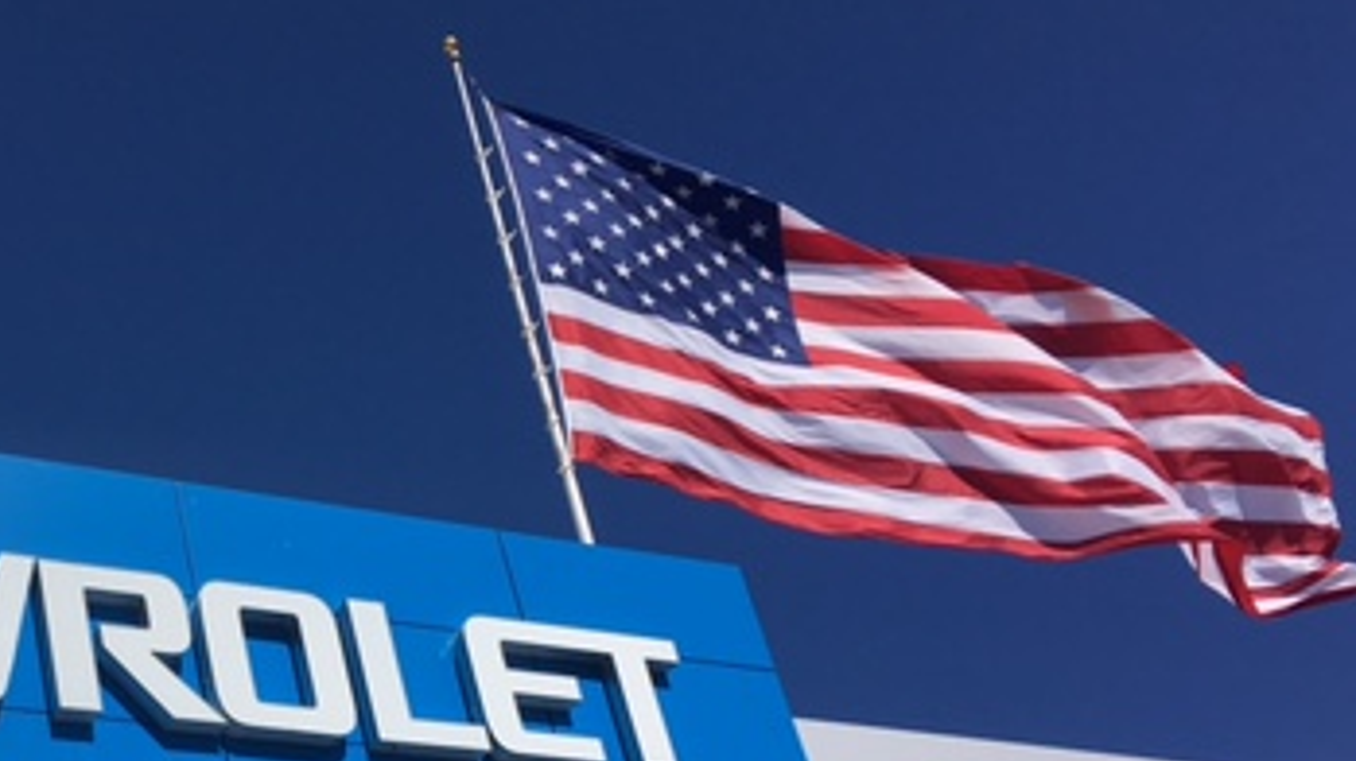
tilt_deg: +29.5
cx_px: 175
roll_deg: +9.2
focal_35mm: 58
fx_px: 2085
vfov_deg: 20.1
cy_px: 765
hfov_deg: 34.3
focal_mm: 4.15
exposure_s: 1/3846
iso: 25
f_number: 2.2
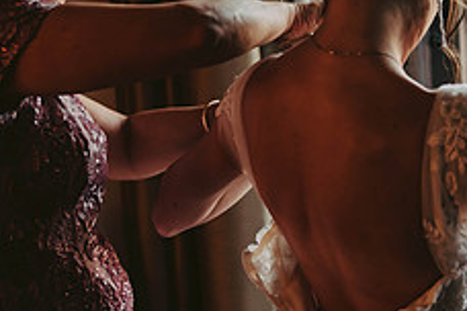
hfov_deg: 16.6
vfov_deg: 11.2
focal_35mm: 122
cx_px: 381
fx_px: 1582
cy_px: 140
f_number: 2.8
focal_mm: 48
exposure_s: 1/125
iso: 400
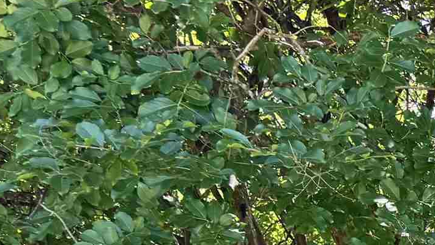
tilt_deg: +3.4
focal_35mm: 113
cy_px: 531
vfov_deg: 9.8
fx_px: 1303
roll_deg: -0.4
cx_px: 846
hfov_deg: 15.5
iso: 80
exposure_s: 1/707
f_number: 1.78
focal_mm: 6.76
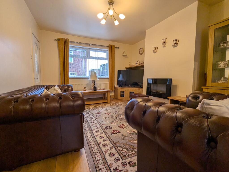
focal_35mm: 16
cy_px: 86
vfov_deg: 78.2
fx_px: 106
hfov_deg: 94.4
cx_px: 114
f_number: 2.2
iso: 135
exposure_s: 1/50
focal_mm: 2.35
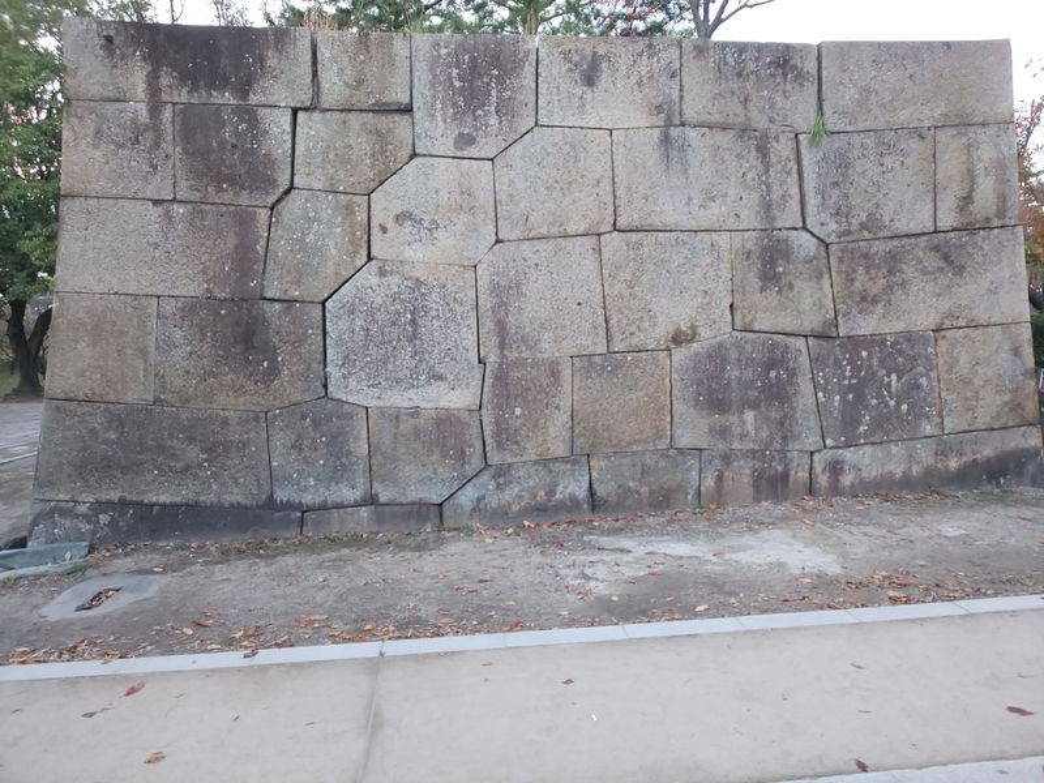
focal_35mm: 20
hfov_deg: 81.7
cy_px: 392
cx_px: 522
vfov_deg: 66.0
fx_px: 603
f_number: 1.94
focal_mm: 3.45
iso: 151
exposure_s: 1/33
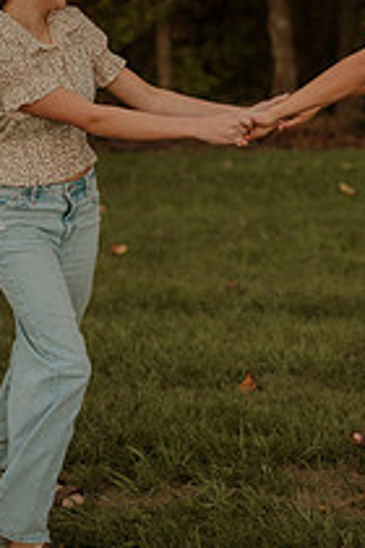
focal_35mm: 107
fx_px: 1627
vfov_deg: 19.0
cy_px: 172
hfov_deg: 12.8
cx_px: 252
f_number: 2
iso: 250
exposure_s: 1/640
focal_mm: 50
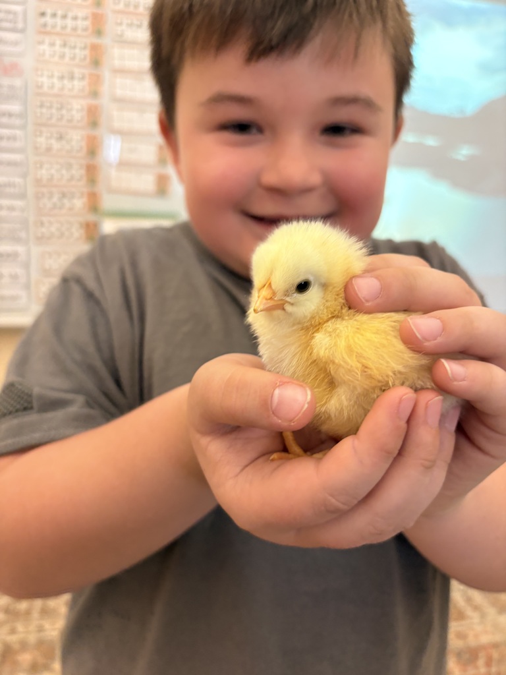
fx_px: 507
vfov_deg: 67.3
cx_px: 253
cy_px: 338
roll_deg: -2.1
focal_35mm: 26
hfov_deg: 53.1
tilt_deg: -10.5
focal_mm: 5.96
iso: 200
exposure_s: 1/51
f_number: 1.6
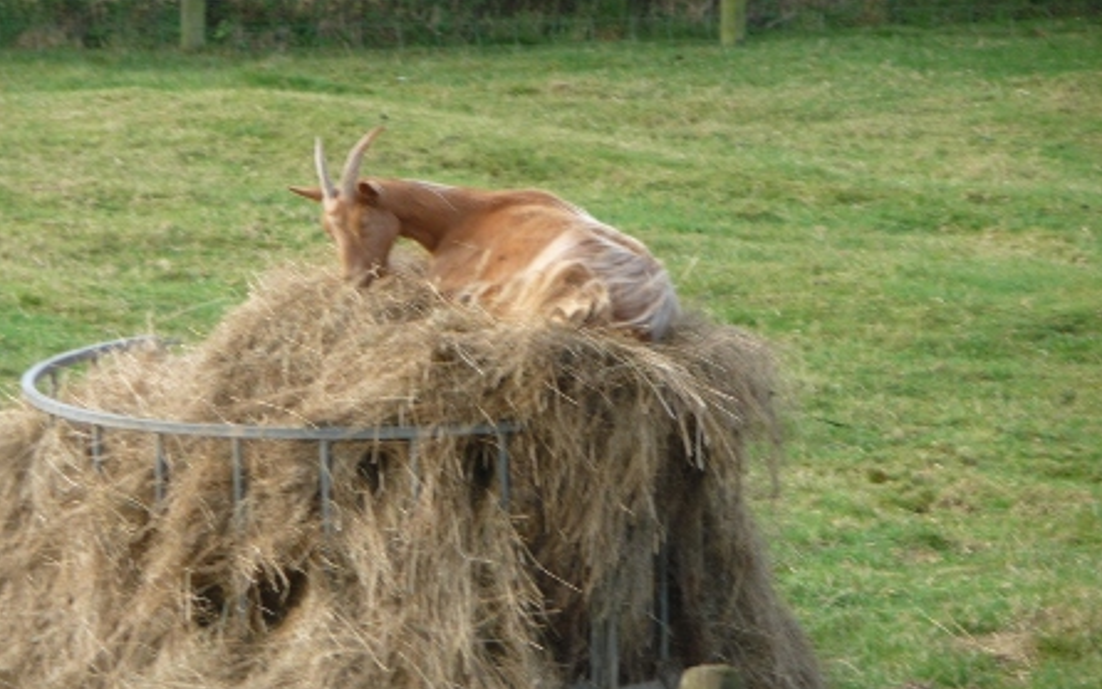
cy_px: 379
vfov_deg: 4.4
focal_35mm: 299
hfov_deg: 7.0
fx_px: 8979
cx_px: 552
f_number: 4.9
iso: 100
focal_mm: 47
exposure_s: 1/125
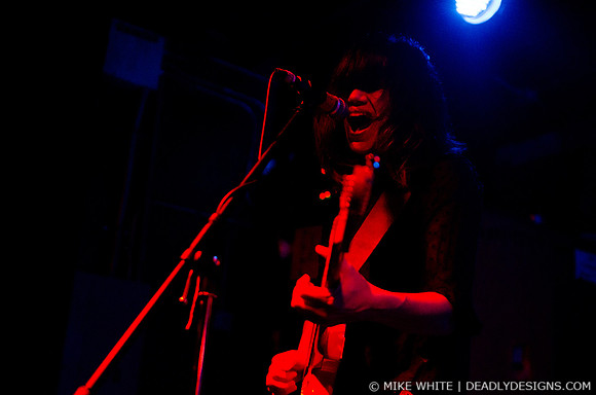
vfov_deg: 29.7
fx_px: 743
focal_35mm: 45
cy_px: 198
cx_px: 298
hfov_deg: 43.7
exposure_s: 1/80
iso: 2000
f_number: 2
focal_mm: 30
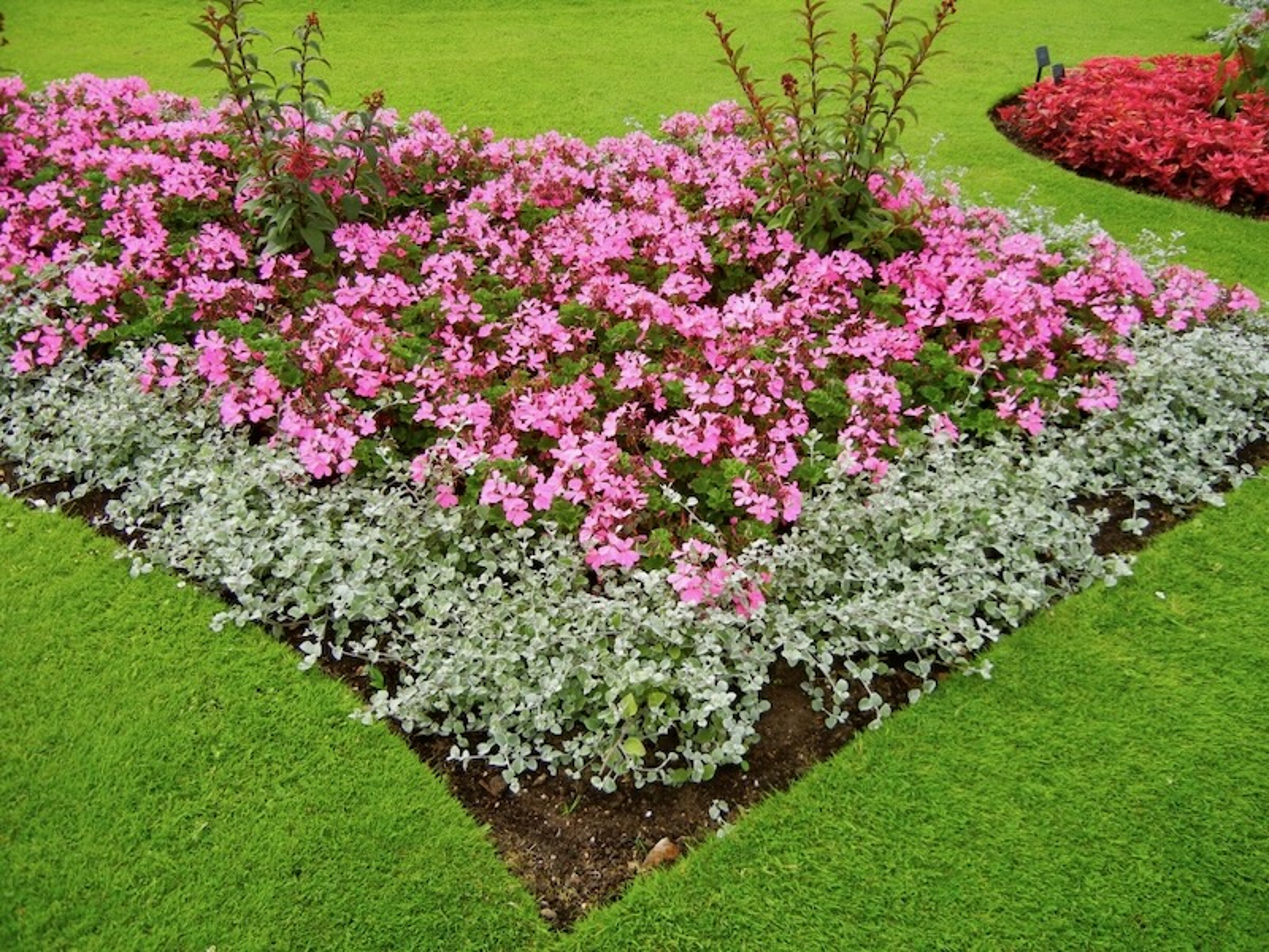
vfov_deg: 46.8
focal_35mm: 30
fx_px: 1100
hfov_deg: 60.0
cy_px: 476
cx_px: 634
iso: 160
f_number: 3.5
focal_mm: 5.4
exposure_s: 1/639
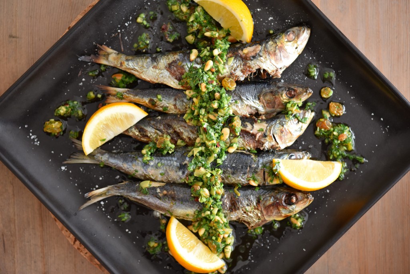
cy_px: 137
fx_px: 1196
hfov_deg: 19.4
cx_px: 205
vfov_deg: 13.1
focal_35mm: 105
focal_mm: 105
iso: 800
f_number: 3.5
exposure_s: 1/200
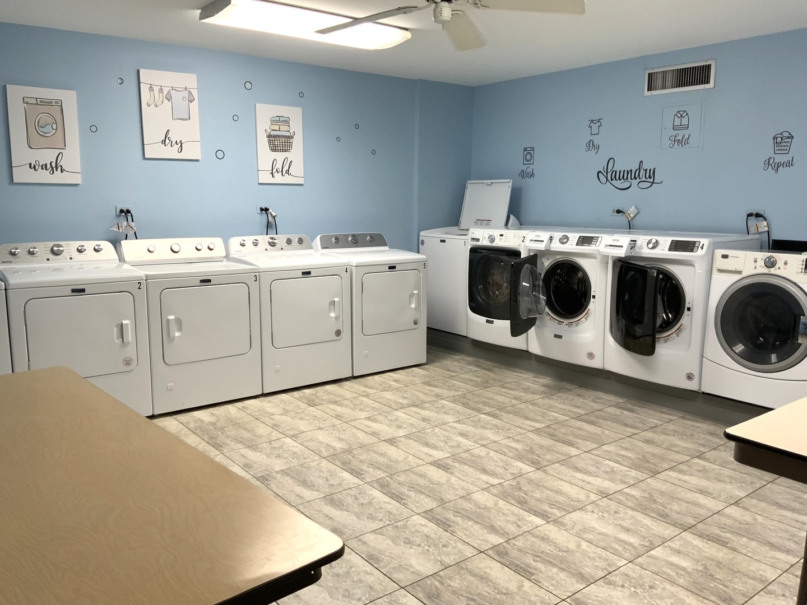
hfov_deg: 61.7
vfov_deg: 48.2
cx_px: 404
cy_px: 302
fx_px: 676
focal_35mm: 29
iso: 50
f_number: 1.8
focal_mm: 3
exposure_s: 1/67
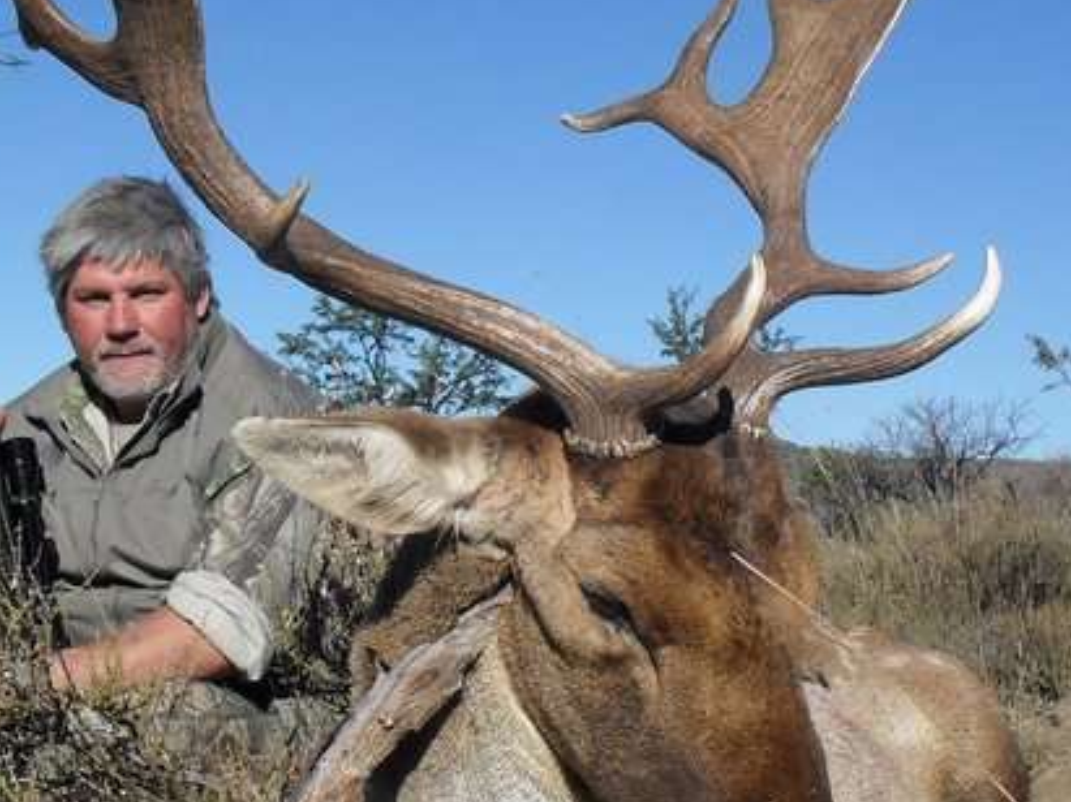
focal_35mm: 74
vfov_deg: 19.9
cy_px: 344
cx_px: 539
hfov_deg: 26.3
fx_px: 2289
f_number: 8.3
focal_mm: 6.3
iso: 80
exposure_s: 1/250
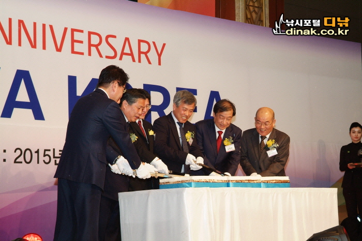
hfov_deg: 24.5
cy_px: 120
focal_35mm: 83
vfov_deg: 16.4
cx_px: 181
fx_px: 834
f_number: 6.7
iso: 800
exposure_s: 1/90
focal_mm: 55
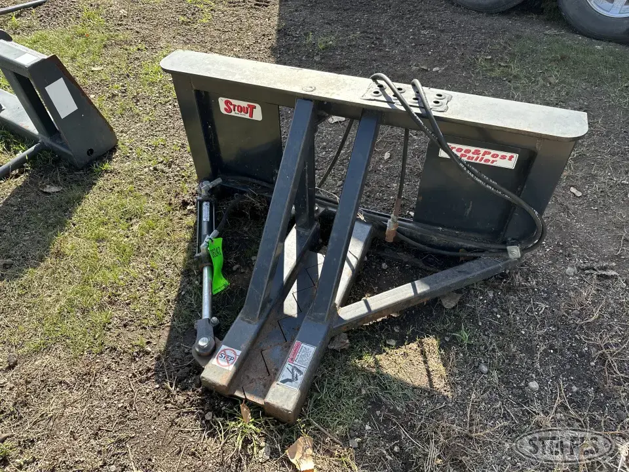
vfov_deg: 56.8
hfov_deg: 71.6
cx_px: 314
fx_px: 436
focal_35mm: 24
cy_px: 236
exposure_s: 1/785
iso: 80
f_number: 1.78
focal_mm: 6.86
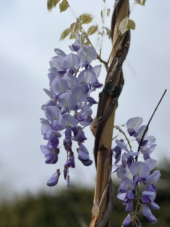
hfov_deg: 14.9
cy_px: 131
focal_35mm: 99
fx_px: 648
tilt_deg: +20.8
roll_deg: -2.3
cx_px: 99
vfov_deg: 19.8
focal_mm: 9
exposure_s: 1/1410
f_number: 2.8
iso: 32
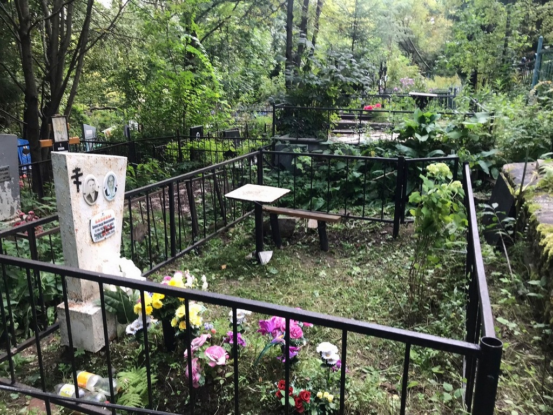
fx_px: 447
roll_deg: -3.6
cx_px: 276
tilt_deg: -15.8
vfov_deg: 49.7
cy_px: 208
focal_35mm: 28
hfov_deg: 63.4
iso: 40
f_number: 1.8
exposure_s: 1/100
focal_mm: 3.99
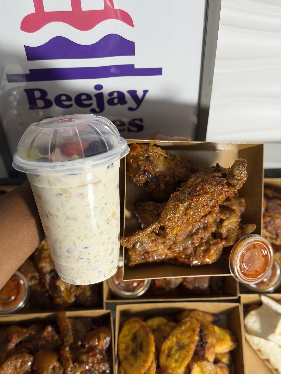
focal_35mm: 48
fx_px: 520
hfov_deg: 30.3
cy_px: 187
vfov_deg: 39.7
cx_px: 140
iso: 64
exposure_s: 1/615
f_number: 1.78
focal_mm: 6.76
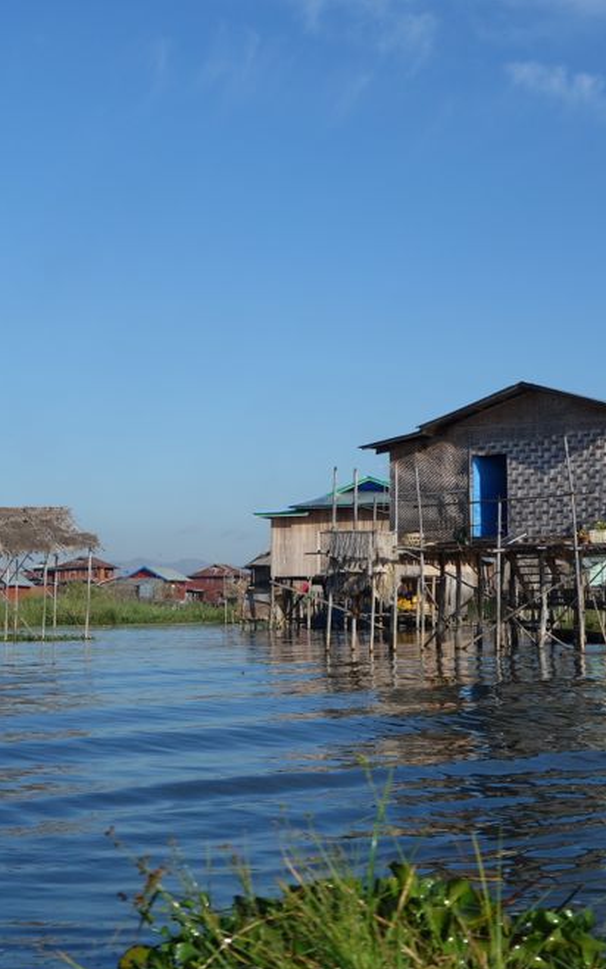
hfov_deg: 20.0
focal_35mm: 65
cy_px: 489
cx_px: 238
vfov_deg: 31.5
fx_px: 1717
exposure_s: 1/800
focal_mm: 15.64
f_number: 5.6
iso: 125
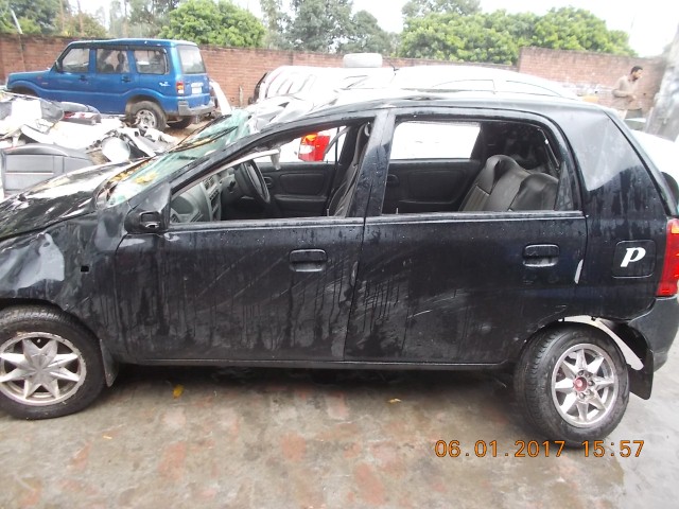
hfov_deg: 67.3
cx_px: 340
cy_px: 254
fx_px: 510
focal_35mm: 26
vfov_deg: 53.1
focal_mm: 4.6
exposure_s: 1/25
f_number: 3.2
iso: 200
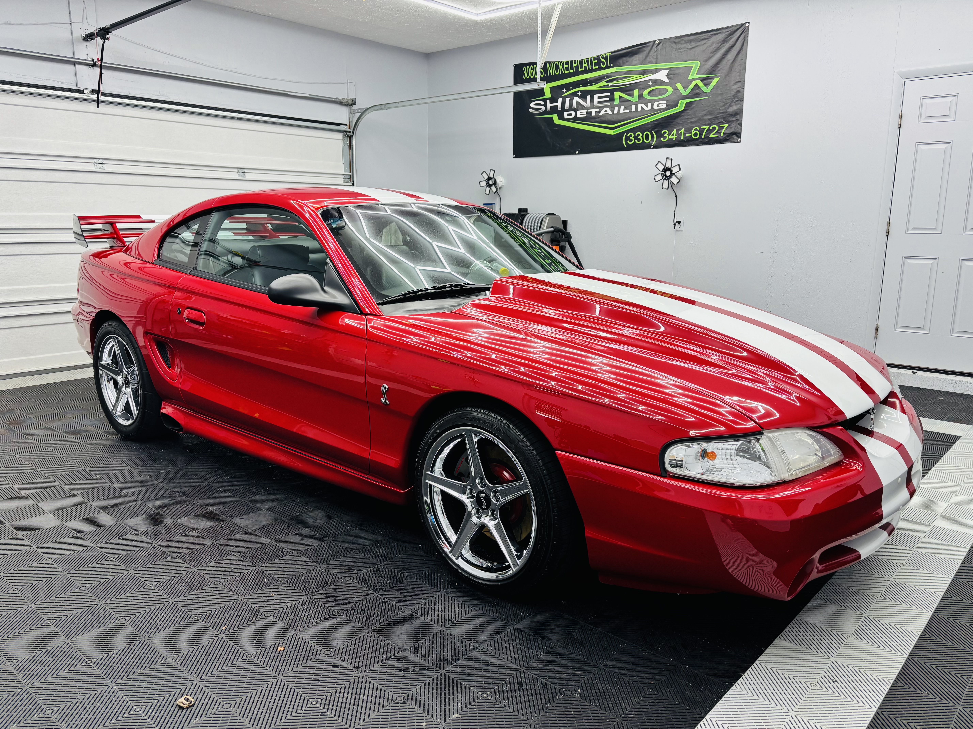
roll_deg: -0.2
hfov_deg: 67.3
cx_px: 486
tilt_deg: -11.6
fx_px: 731
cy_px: 364
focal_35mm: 26
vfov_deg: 53.1
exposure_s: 1/120
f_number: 1.6
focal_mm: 5.96
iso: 50
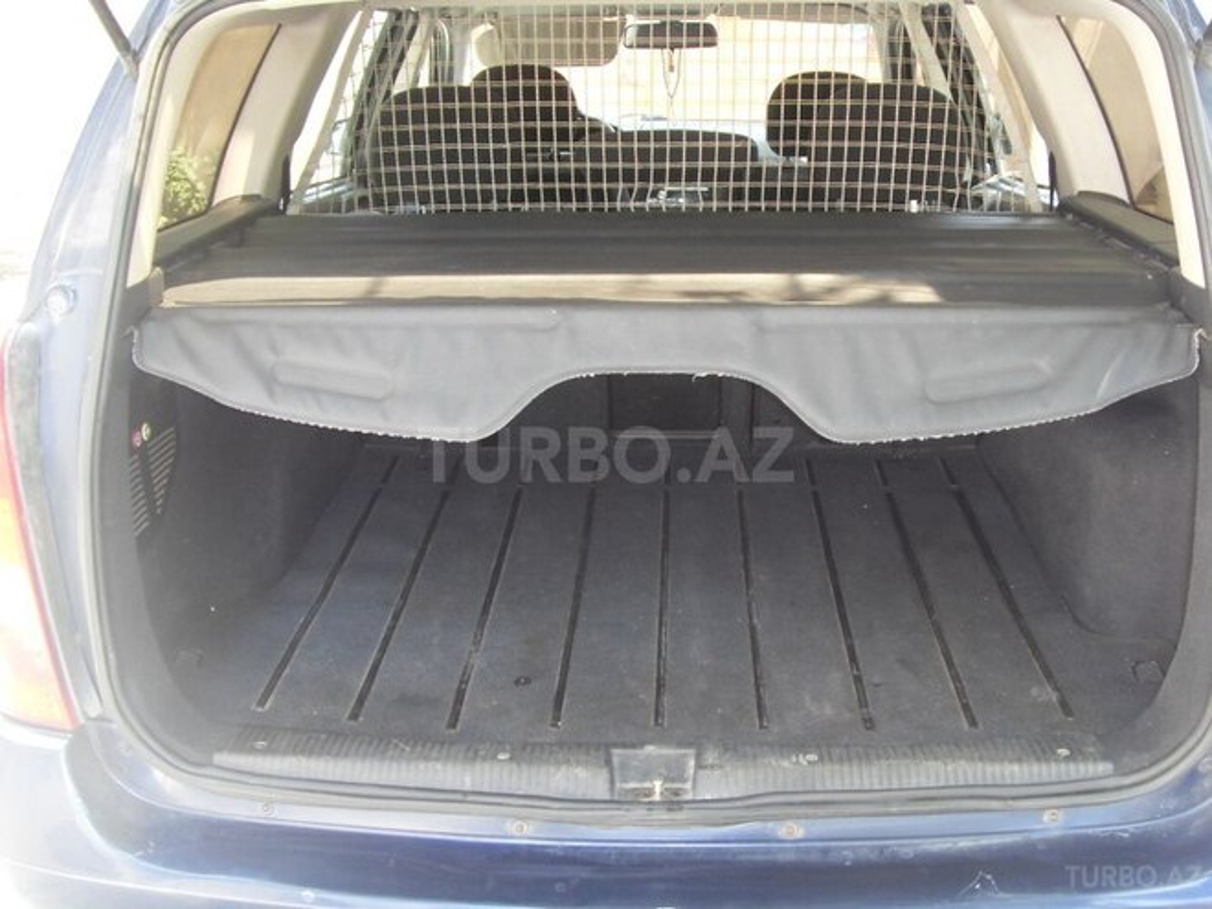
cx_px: 606
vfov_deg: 36.8
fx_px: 1365
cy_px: 454
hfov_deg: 47.9
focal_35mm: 39
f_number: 3.5
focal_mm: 6.6
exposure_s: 1/45
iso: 200
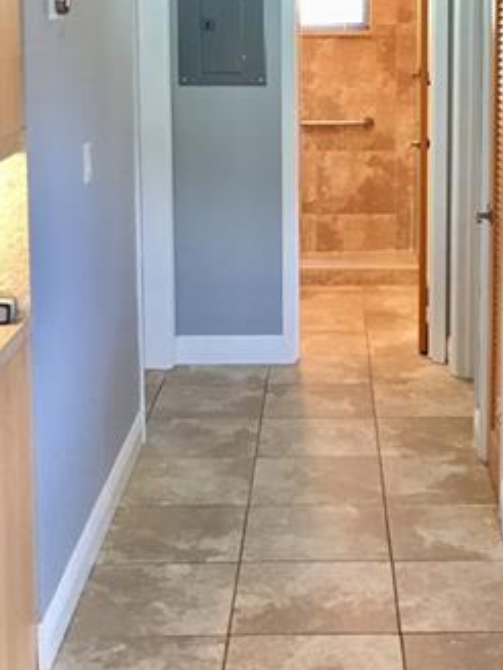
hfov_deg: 21.5
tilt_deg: -4.7
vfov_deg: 28.1
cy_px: 153
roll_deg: -0.3
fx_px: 1317
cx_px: 344
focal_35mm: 68
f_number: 2.2
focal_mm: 4.15
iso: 100
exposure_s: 1/30
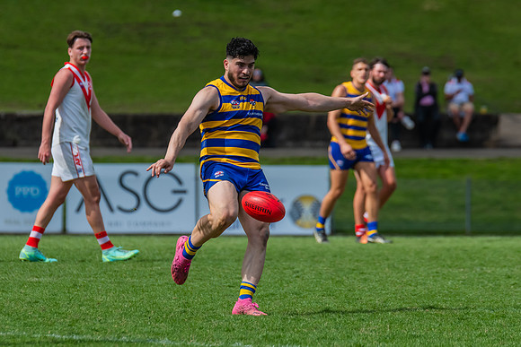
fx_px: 8716
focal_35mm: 602
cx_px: 243
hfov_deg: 3.4
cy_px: 185
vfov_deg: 2.3
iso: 800
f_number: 7.1
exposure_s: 1/1600
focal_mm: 380
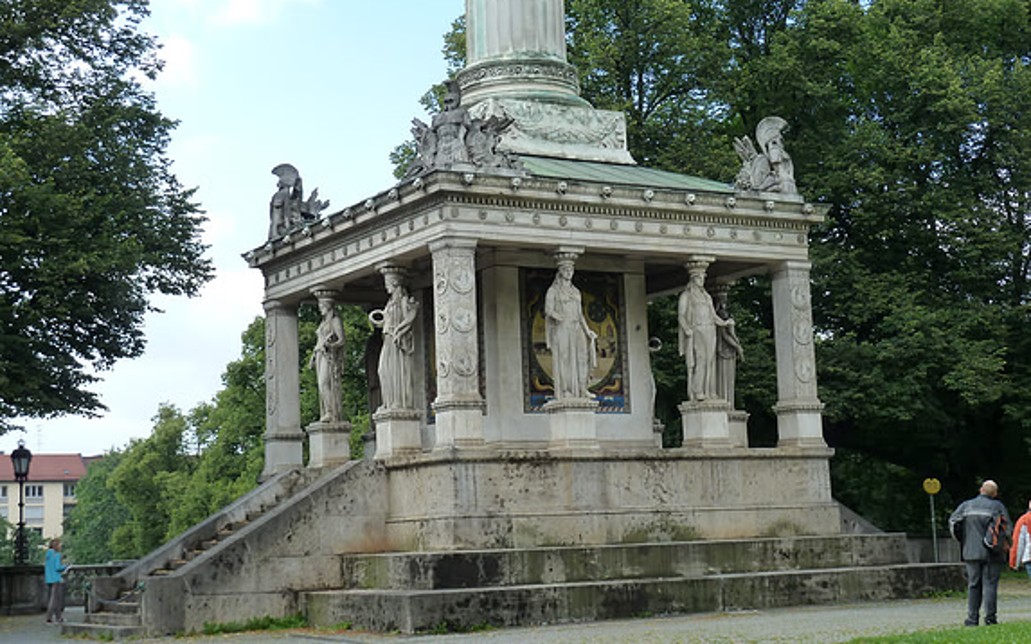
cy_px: 278
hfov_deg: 34.5
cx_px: 518
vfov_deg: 22.0
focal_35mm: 59
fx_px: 1658
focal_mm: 9.1
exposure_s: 1/250
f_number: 3.9
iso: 125
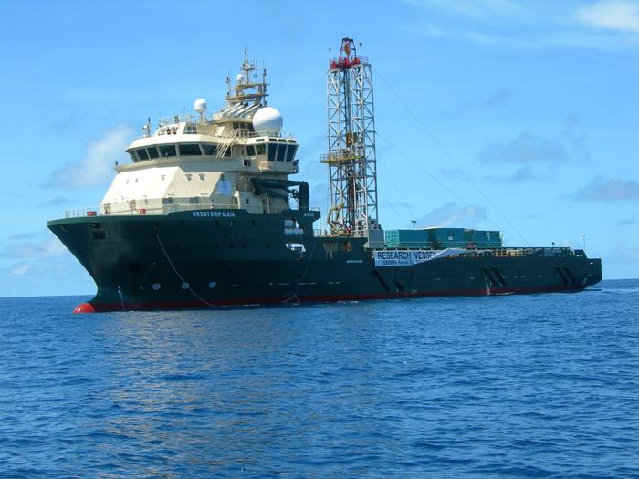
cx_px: 320
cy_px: 240
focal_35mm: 72
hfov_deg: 27.0
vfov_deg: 20.4
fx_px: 1329
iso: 50
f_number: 6.3
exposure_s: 1/246
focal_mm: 14.9
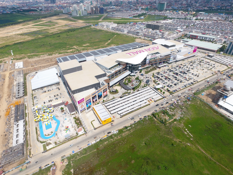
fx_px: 135
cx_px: 116
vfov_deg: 66.0
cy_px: 88
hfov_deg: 81.7
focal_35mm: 20
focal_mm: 3.61
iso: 100
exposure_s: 1/904
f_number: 2.8
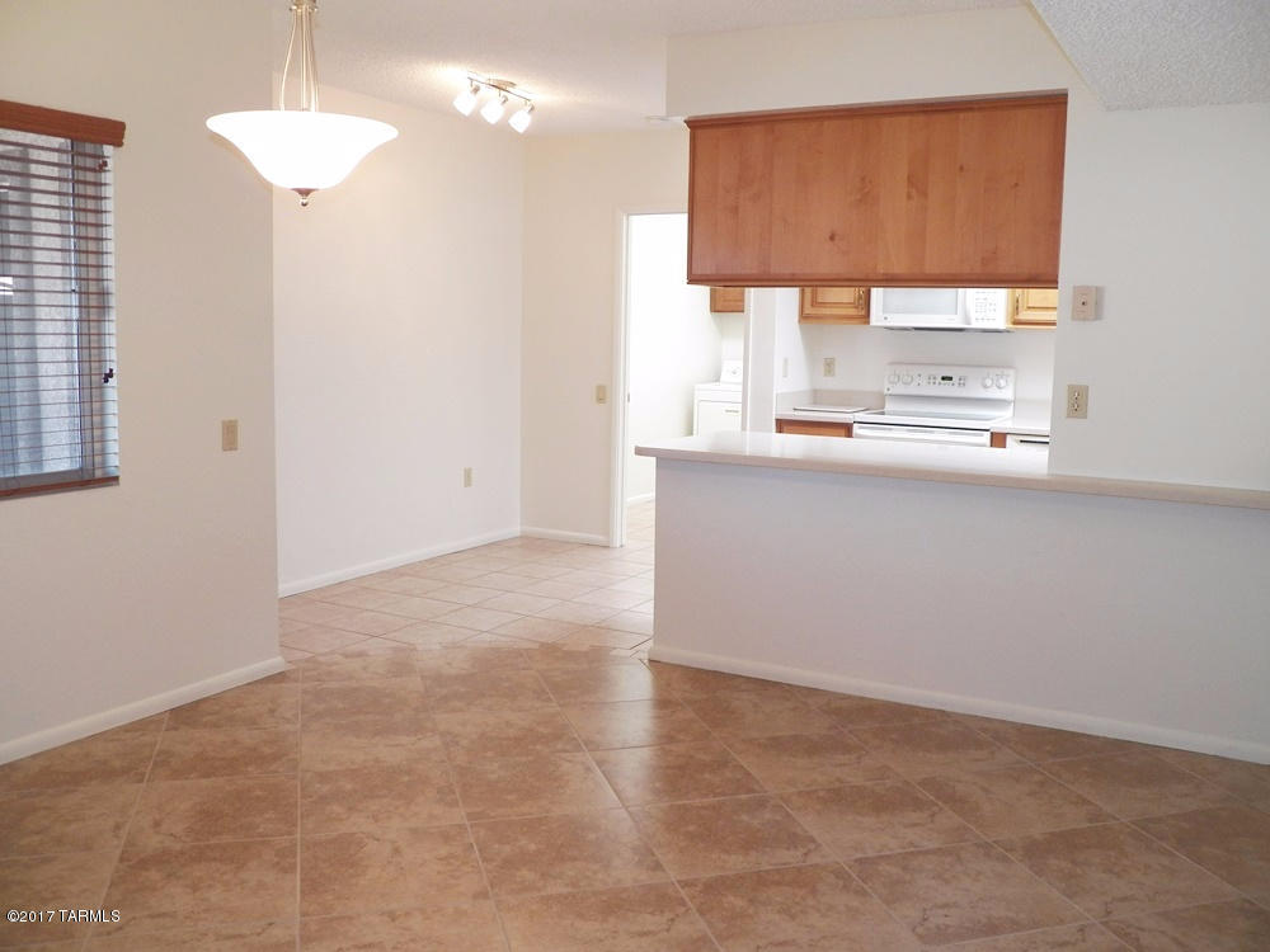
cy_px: 476
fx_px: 1137
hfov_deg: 58.4
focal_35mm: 31
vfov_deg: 45.4
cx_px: 635
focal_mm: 5.5
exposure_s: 1/40
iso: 125
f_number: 2.8
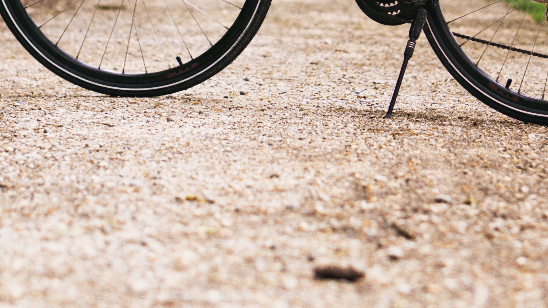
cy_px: -121
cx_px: 340
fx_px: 2805
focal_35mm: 193
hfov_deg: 11.2
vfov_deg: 6.2
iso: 100
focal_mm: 50
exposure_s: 1/320
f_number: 2
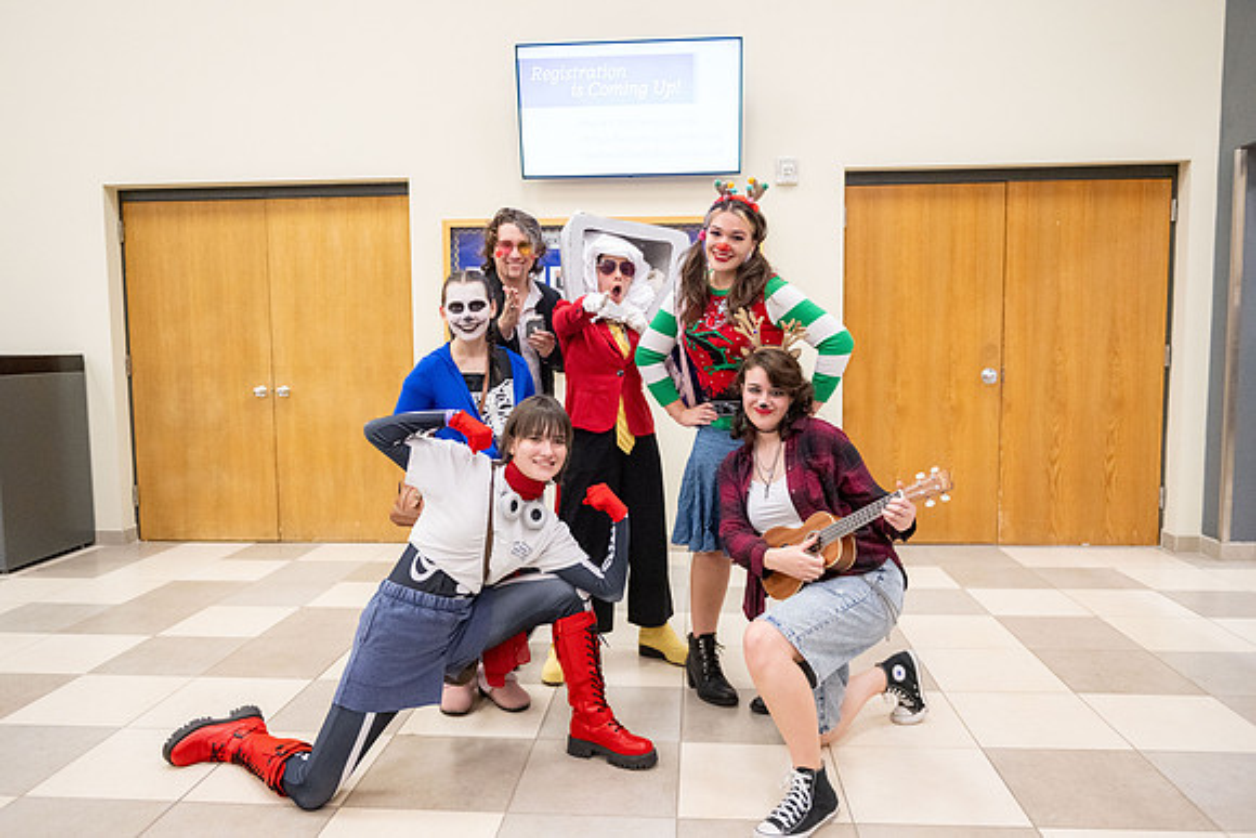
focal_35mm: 27
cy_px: 419
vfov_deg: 48.0
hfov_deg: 67.4
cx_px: 628
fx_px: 942
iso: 5000
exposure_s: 1/320
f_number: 2.8
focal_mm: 27
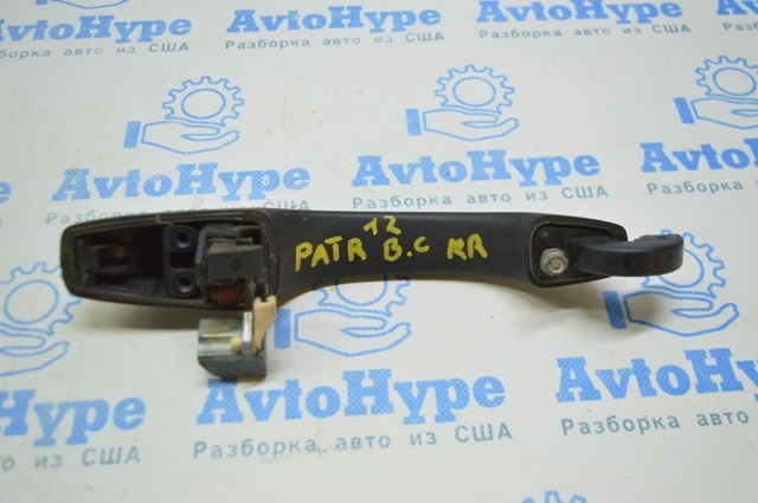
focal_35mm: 38
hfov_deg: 51.3
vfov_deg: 35.4
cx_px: 379
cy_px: 252
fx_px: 789
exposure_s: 1/40
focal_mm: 25
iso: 400
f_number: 4
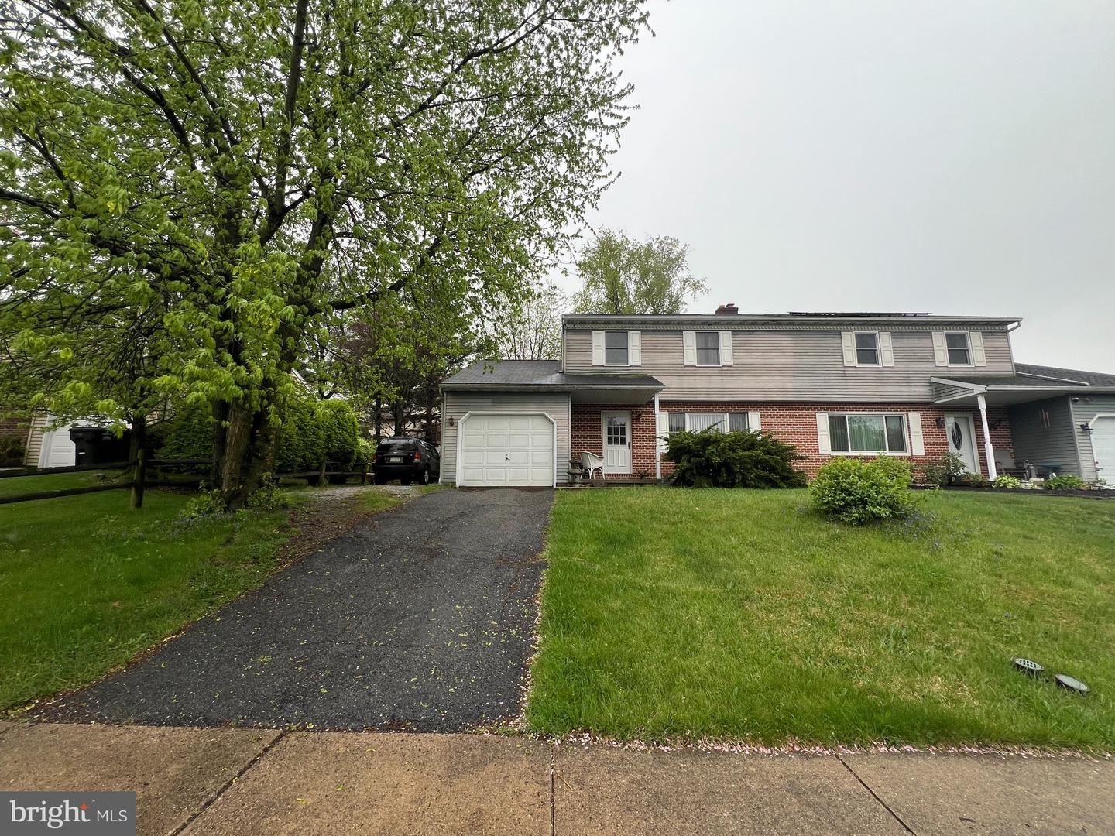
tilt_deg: +7.0
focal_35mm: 13
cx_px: 558
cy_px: 418
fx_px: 419
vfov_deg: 89.9
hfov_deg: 106.2
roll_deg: -0.4
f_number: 1.8
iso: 32
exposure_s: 1/351
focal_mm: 1.57
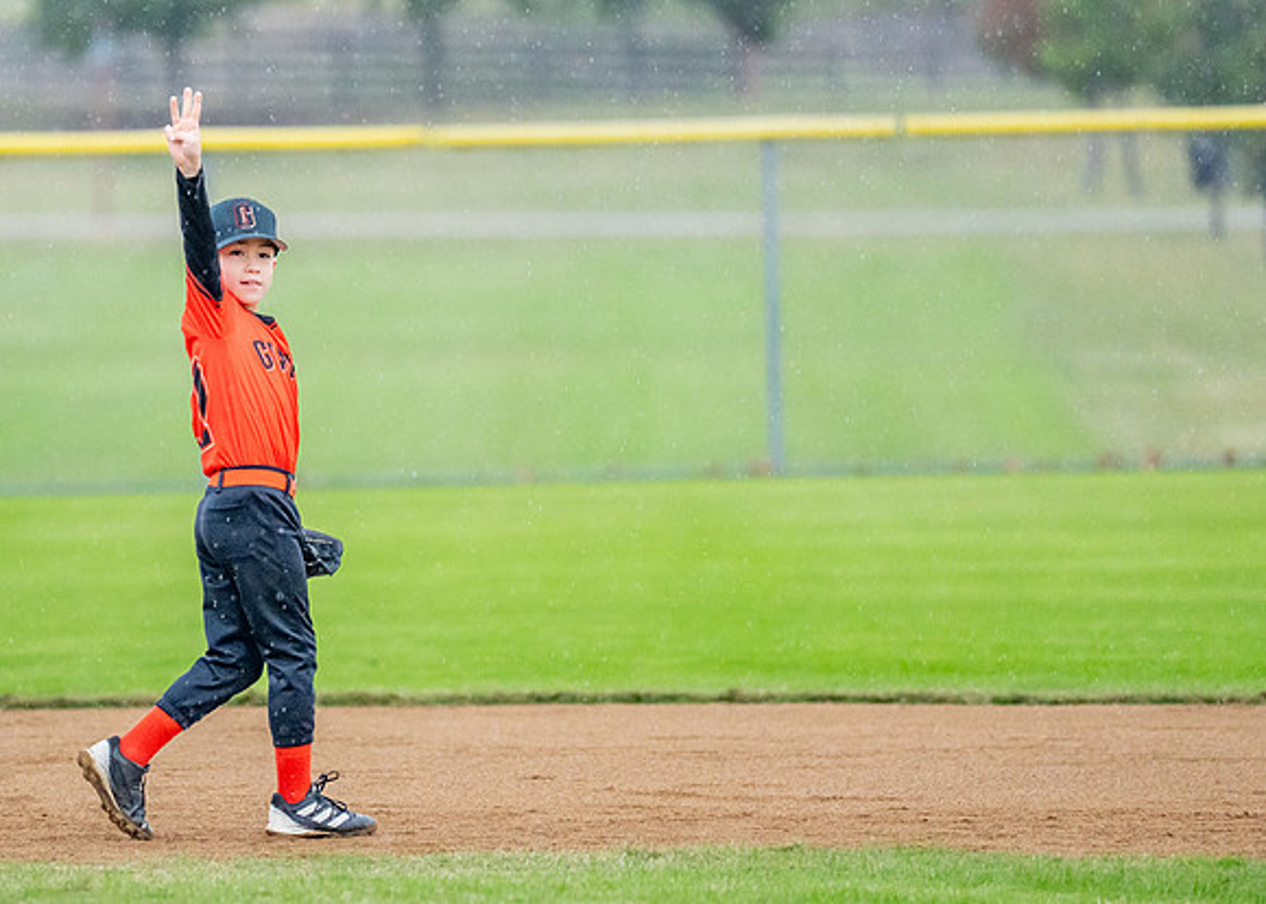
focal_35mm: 383
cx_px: 231
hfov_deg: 5.3
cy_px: 367
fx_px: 13762
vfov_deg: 3.8
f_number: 2.8
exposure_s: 1/1000
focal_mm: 200
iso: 2000
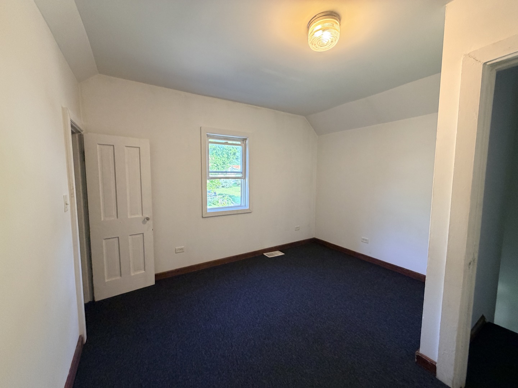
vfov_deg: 85.7
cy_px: 194
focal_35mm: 14
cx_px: 259
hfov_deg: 102.1
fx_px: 209
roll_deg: +0.7
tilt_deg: -4.7
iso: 250
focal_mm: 2.22
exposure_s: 1/60
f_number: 2.2
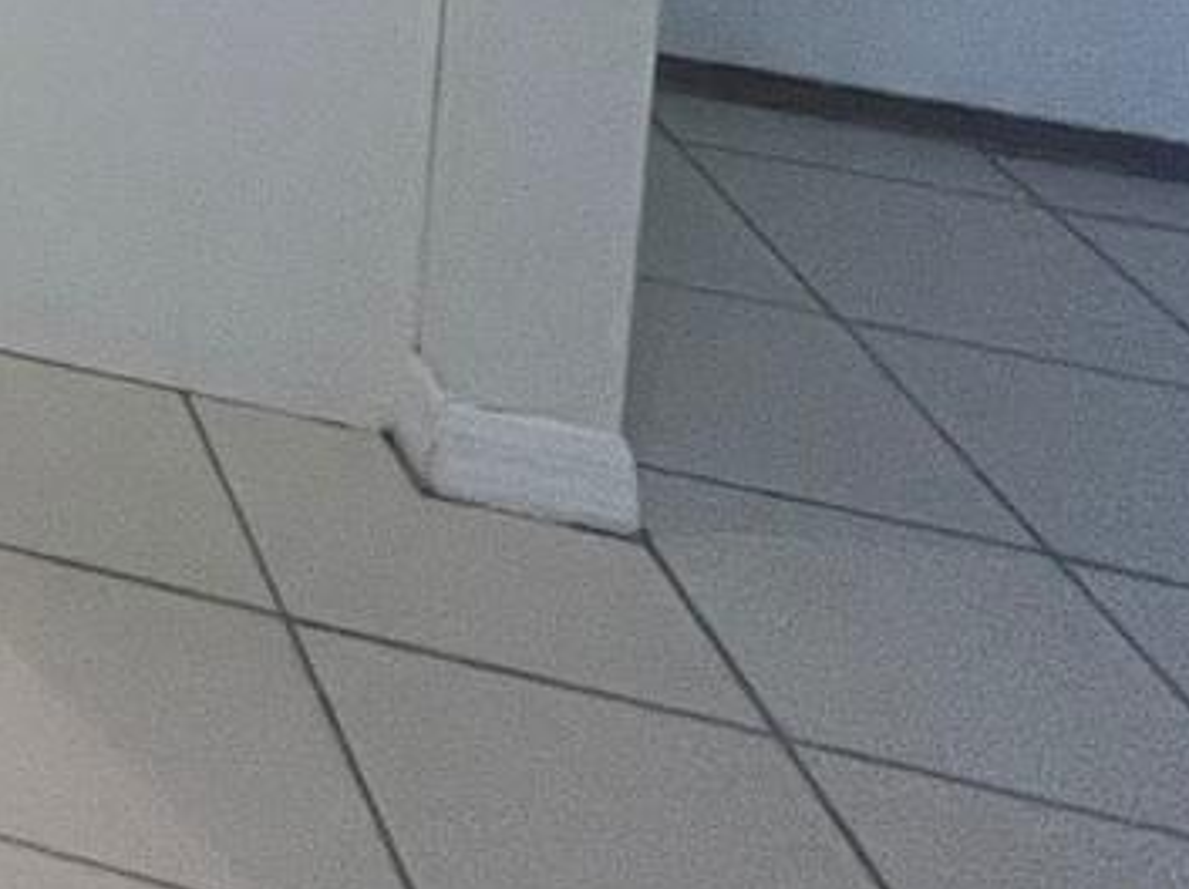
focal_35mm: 59
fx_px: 2024
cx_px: -1411
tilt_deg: -4.5
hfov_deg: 17.2
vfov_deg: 16.9
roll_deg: -0.3
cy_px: -980
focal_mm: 1.57
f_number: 1.8
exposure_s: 1/120
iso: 200
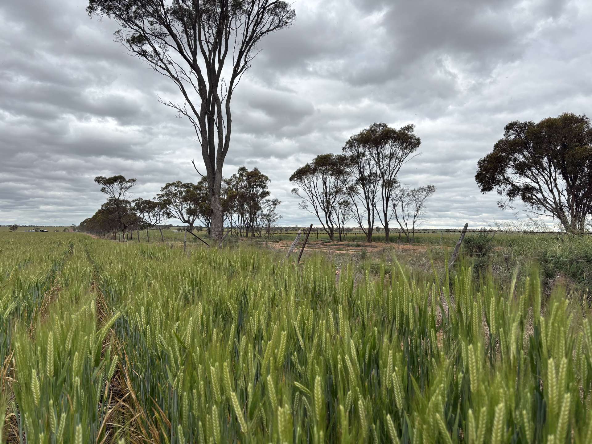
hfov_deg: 67.3
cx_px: 296
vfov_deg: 53.1
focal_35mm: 26
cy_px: 222
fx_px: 445
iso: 50
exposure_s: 1/2288
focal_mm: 5.96
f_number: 1.6
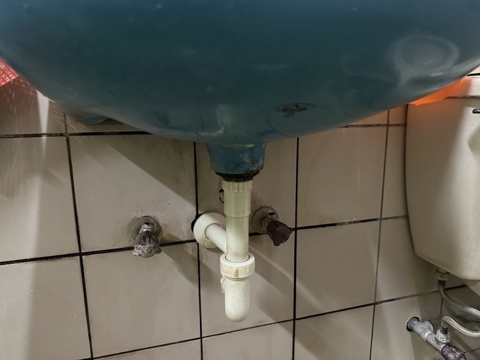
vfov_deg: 56.8
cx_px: 240
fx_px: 333
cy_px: 180
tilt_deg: -11.4
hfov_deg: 71.6
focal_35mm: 24
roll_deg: +0.8
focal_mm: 6.86
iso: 1000
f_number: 1.78
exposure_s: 1/30
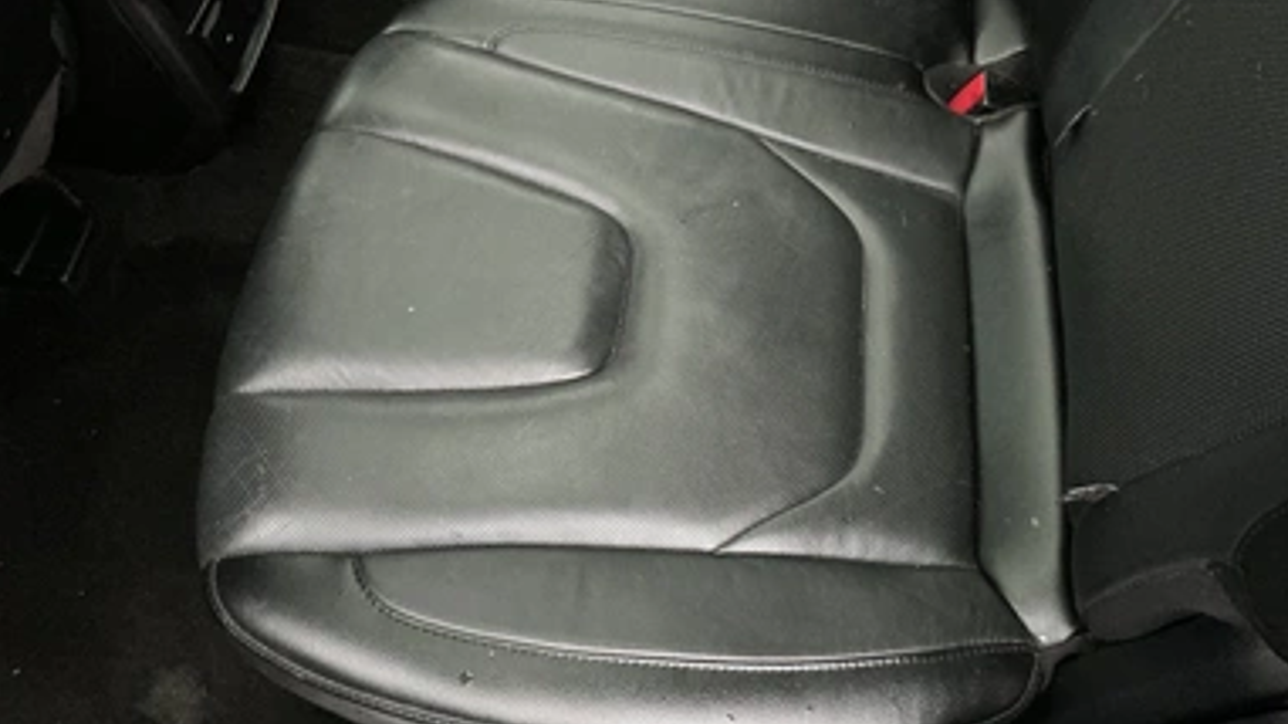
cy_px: 338
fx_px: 1093
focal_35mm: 32
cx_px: 619
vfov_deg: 36.6
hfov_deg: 61.0
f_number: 1.8
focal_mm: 3
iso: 640
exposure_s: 1/26
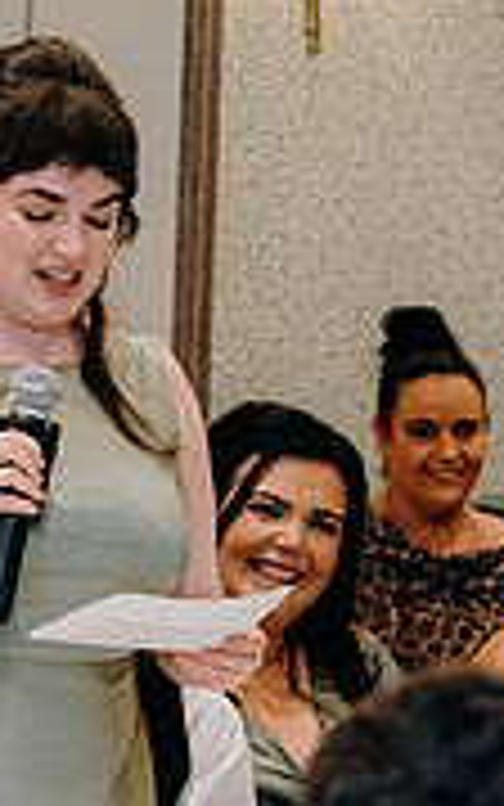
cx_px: -284
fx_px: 7598
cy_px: 709
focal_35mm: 346
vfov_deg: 6.1
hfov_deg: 3.8
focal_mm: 70
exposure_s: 1/160
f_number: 3.5
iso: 2500
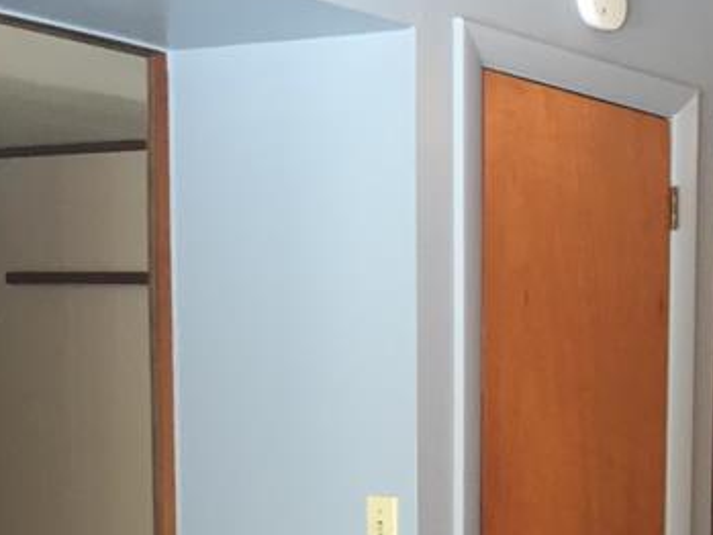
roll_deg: -2.2
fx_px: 1751
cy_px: 666
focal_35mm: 85
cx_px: 938
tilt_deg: -7.1
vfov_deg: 16.6
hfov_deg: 20.9
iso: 64
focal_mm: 4.15
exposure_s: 1/30
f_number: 2.2
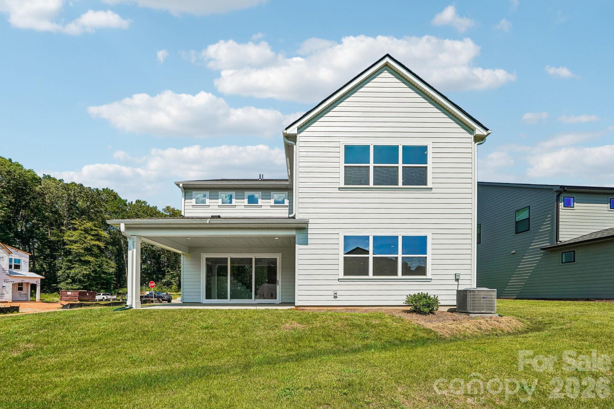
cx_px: 307
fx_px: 256
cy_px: 204
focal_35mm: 15
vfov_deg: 77.3
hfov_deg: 100.4
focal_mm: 10
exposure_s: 1/250
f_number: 8
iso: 100
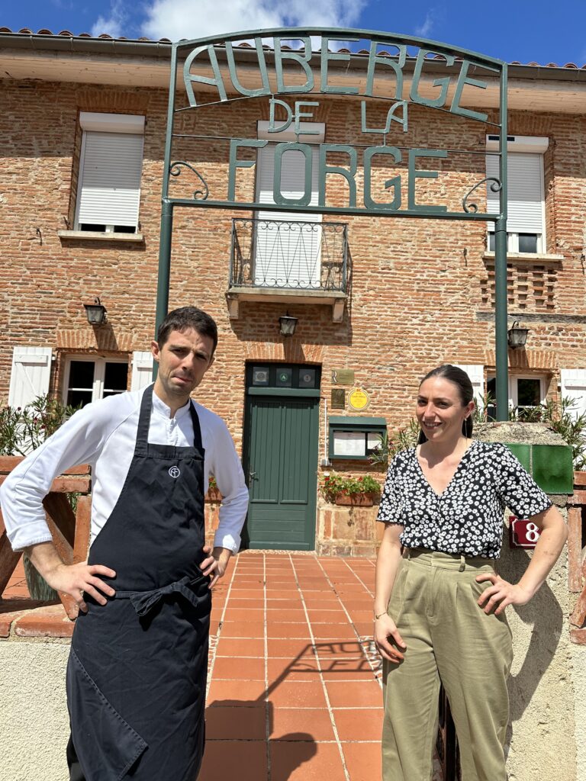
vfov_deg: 71.6
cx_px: 293
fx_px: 542
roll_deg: -1.8
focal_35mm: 24
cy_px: 390
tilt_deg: +7.2
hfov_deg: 56.8
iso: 80
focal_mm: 6.86
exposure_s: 1/6623
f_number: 1.78
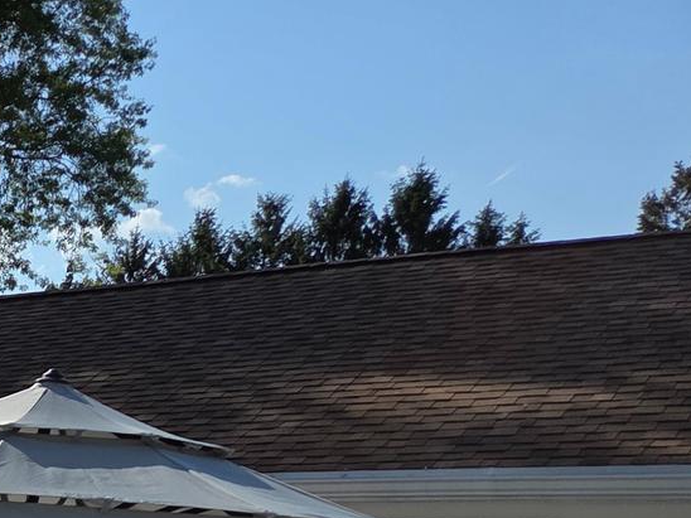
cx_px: -584
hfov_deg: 17.8
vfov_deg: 14.9
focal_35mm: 86
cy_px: 947
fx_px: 1717
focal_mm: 5.4
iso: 80
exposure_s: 1/6839
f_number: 1.8
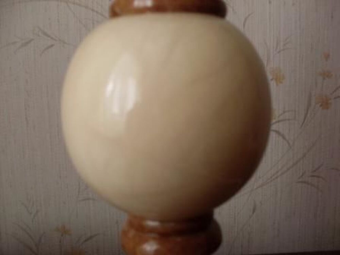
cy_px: 128
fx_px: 373
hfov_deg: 49.0
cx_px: 170
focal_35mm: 38
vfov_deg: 37.7
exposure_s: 1/60
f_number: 2.8
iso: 100
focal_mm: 6.3
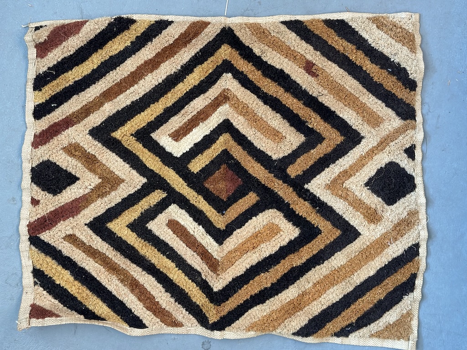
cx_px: 234
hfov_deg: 39.7
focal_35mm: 48
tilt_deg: -84.9
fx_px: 648
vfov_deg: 30.3
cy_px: 175
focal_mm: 6.86
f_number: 1.78
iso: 400
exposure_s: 1/44
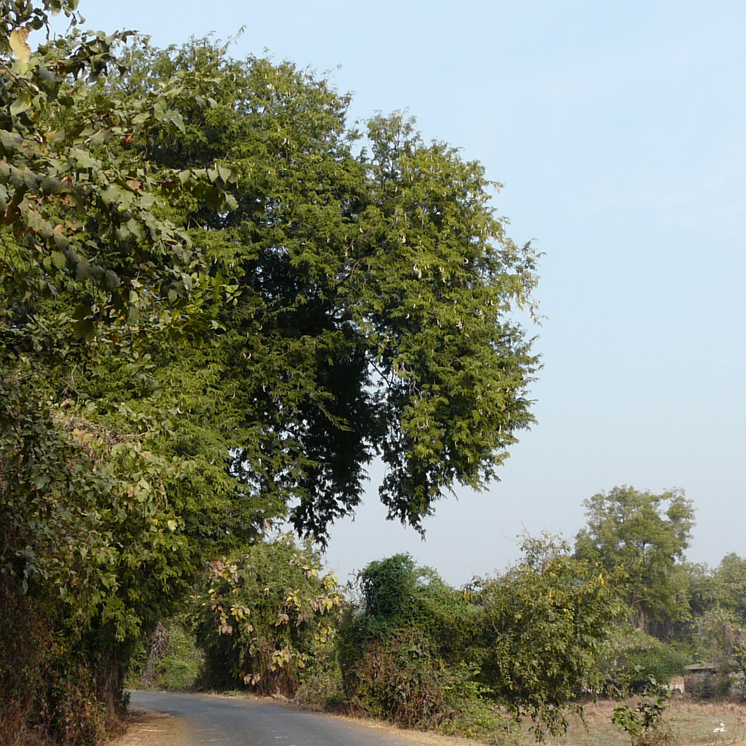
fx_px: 1317
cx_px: 346
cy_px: 372
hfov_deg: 31.6
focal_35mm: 54
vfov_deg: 31.6
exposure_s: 1/200
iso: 100
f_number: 4.5
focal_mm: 4.6
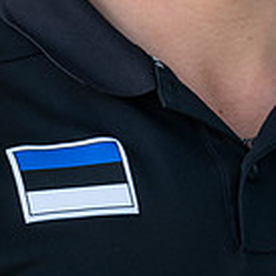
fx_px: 4032
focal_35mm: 447
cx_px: 137
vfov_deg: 3.9
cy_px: -147
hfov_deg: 3.9
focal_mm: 160
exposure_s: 1/800
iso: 400
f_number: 4
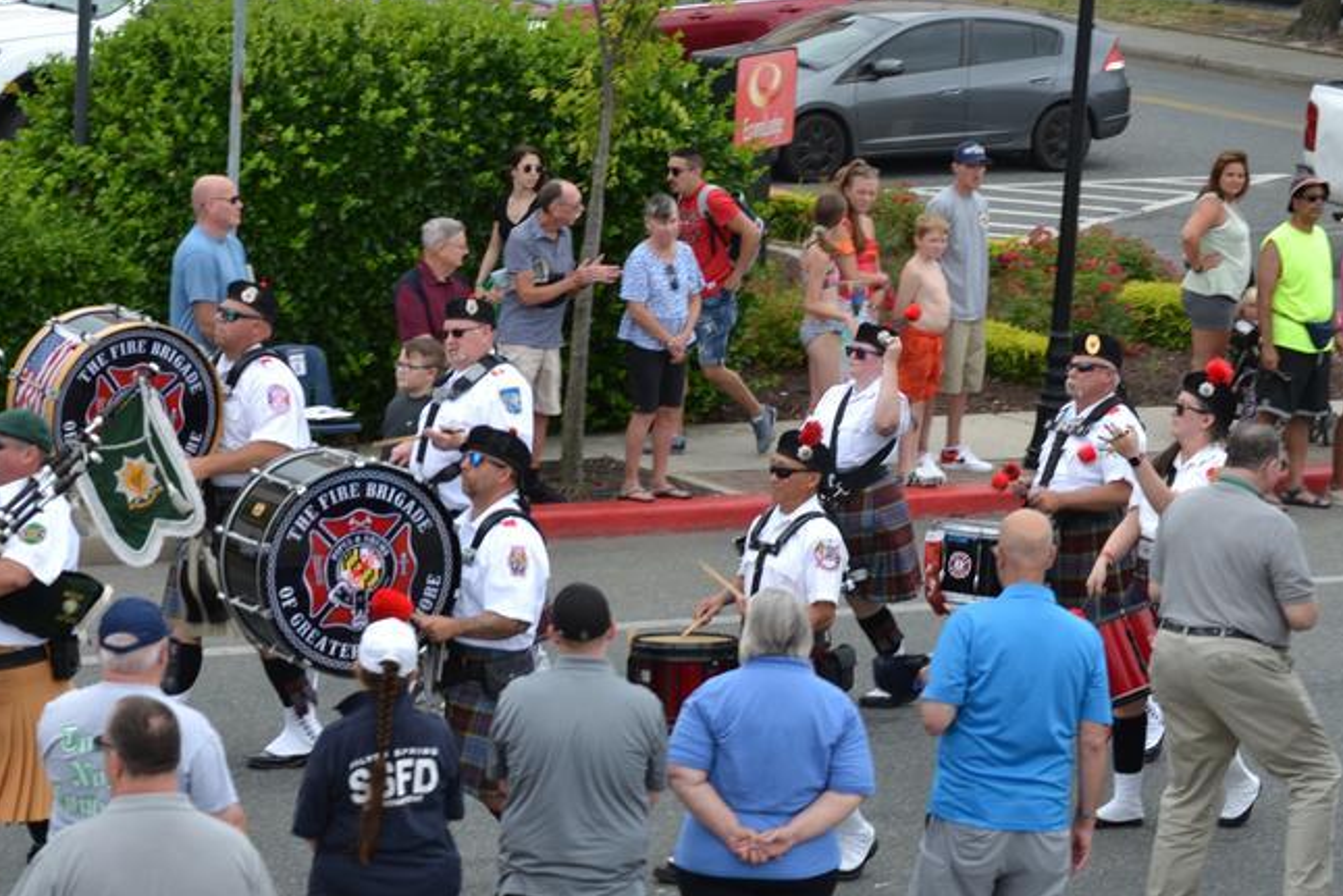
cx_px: 326
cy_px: 448
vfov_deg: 10.5
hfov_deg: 15.6
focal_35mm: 131
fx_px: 4880
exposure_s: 1/160
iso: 100
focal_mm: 55
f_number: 6.3
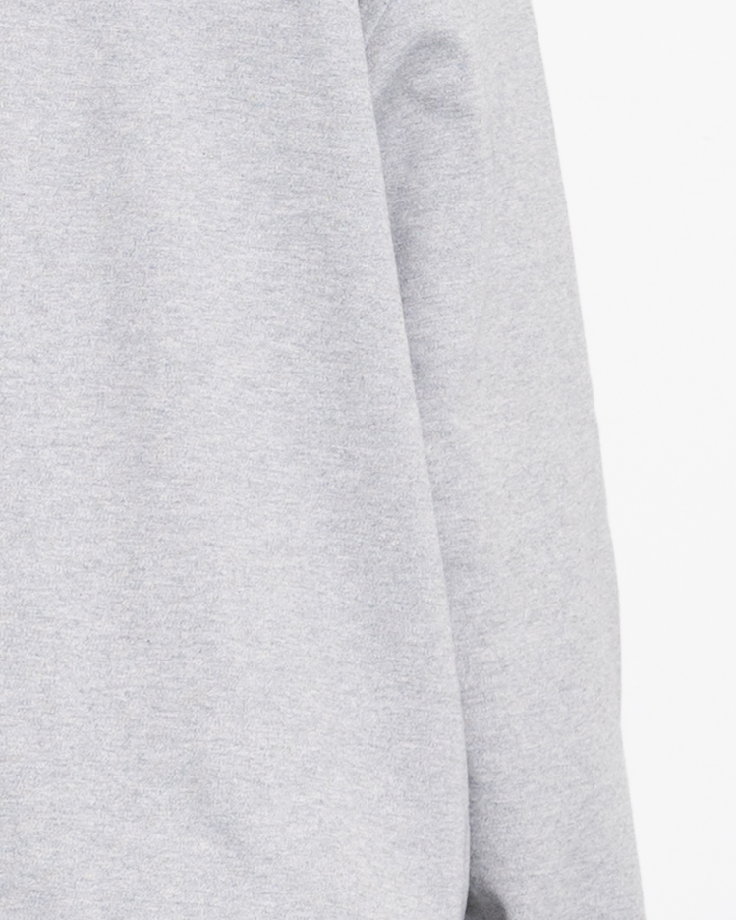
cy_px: 743
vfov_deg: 5.0
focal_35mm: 388
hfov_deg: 4.0
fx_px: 10563
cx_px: -65
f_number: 6.3
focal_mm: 64
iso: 250
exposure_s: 1/125
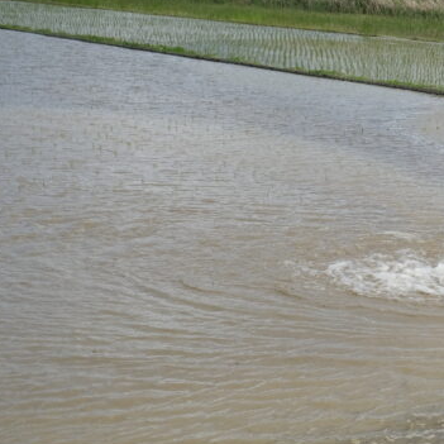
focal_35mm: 67
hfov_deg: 23.2
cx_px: 558
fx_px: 972
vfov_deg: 25.6
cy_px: 294
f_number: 4.5
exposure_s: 1/1300
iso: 200
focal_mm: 18
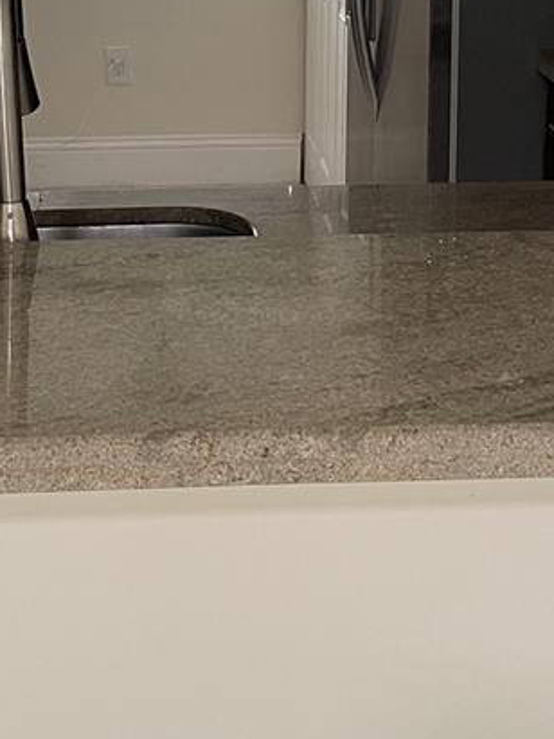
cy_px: 22
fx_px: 1623
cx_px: 227
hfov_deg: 19.4
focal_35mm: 76
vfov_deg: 24.6
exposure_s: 1/60
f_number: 1.6
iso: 160
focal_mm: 4.2
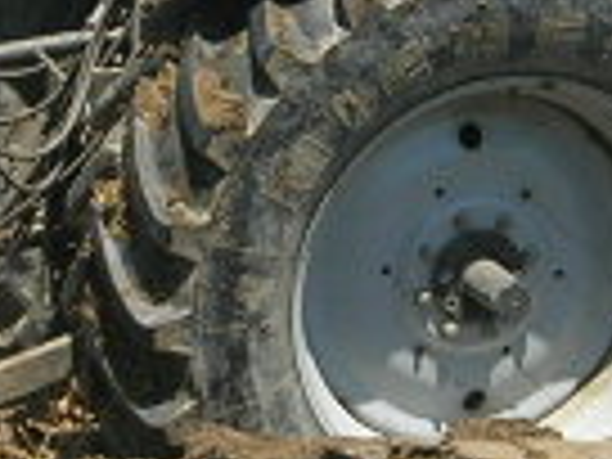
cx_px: 279
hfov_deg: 6.9
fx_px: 5056
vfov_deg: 5.2
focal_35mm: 286
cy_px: 130
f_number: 4.8
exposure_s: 1/413
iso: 64
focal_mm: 7.8
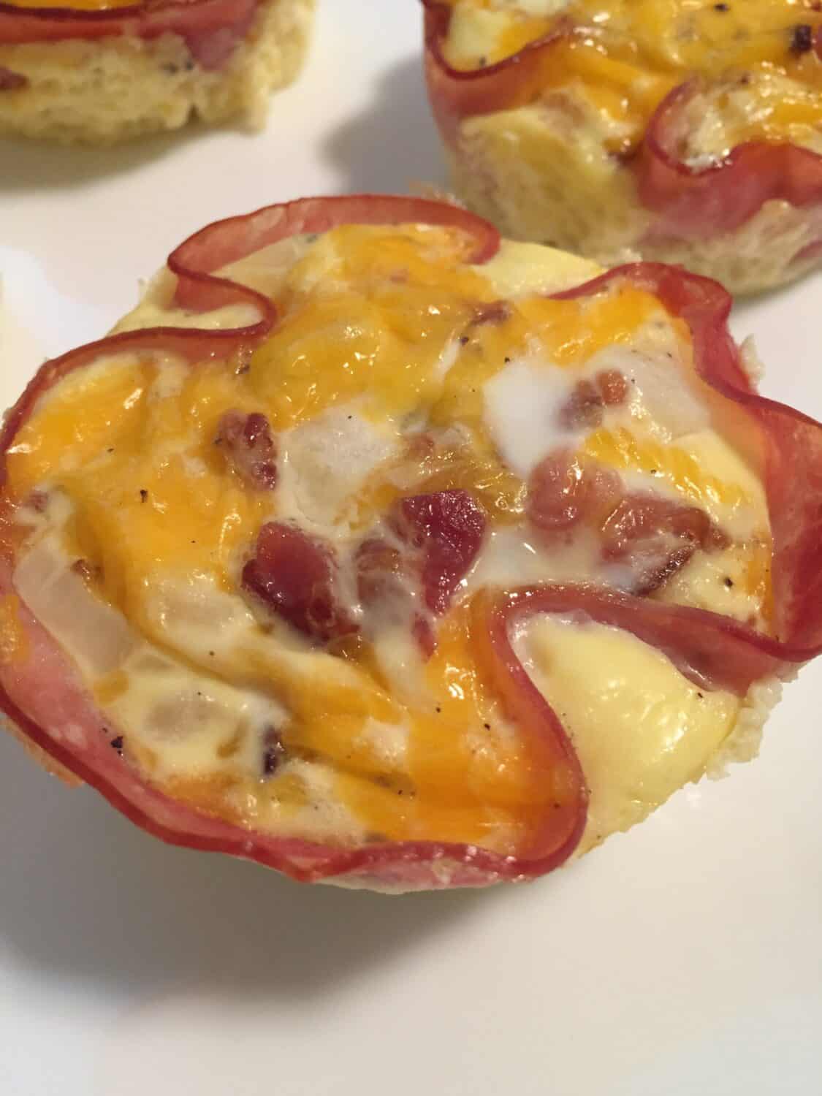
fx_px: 918
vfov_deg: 61.7
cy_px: 548
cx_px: 411
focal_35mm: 29
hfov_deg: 48.2
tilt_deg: -57.5
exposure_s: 1/30
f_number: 2.2
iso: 50
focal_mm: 4.15
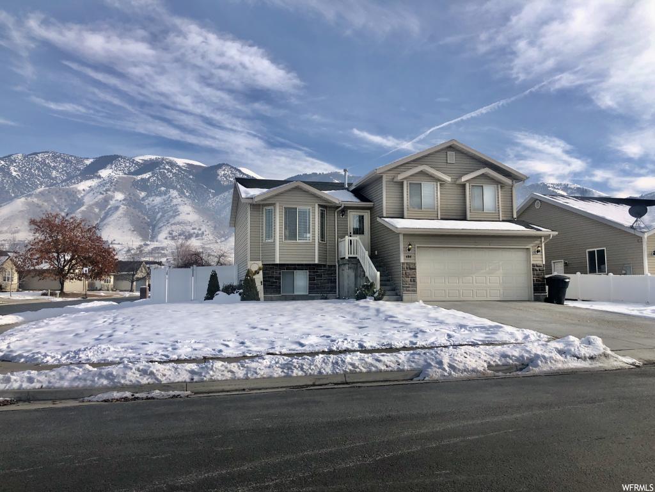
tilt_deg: +5.3
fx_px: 530
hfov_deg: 63.4
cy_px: 246
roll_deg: +0.2
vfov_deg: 49.7
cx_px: 328
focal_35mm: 28
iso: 20
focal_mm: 4
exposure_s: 1/2825
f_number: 1.8
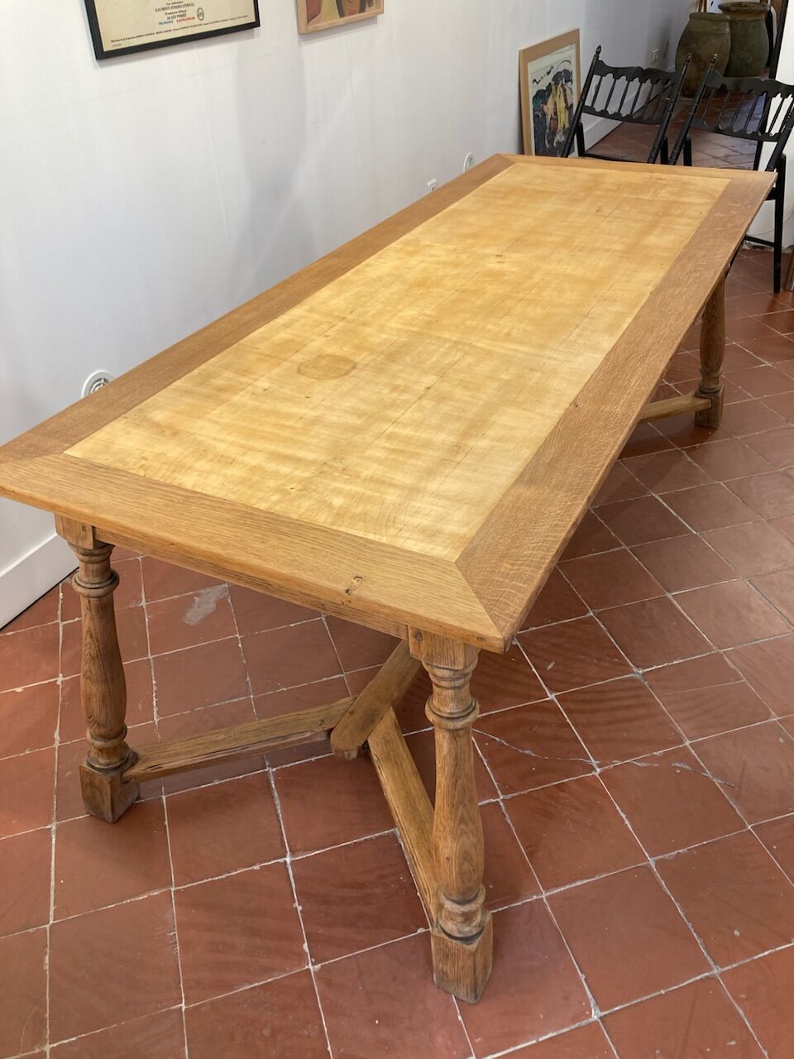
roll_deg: +2.7
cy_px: 530
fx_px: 856
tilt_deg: -33.7
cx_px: 397
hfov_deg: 49.7
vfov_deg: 63.4
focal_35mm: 28
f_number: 1.8
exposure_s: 1/50
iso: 50
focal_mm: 3.99
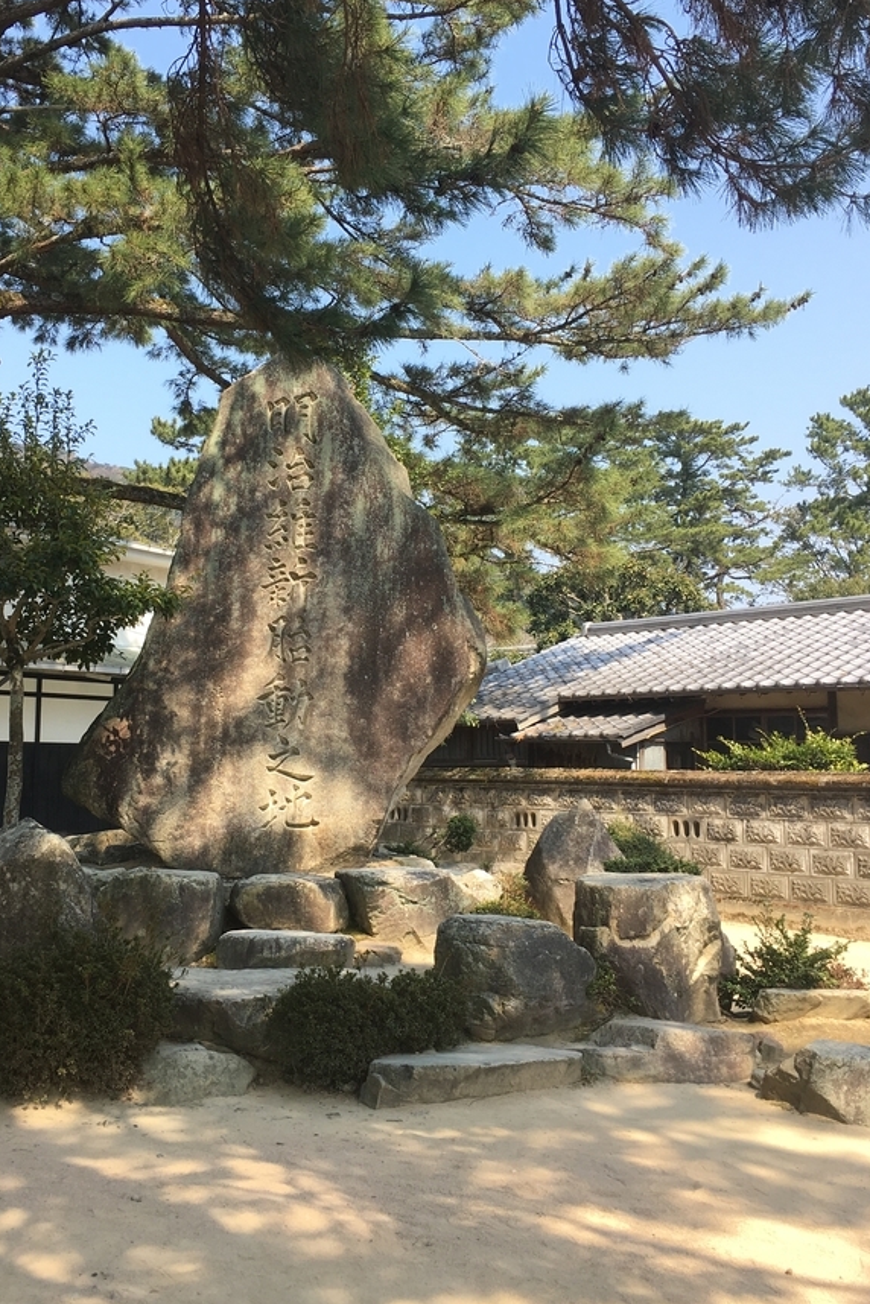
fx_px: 1305
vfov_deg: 53.1
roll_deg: -1.3
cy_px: 608
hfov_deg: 36.6
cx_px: 321
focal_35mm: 36
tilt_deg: +7.7
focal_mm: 4.15
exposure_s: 1/503
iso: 25
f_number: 2.2
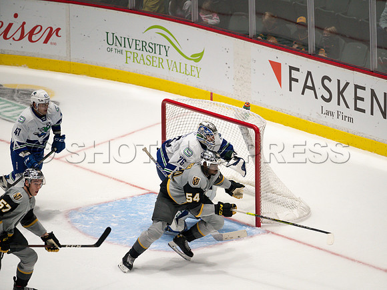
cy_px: 145
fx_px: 3397
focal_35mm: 304
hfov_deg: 6.5
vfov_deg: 4.9
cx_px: 218
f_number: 4
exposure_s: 1/800
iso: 2500
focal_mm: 280
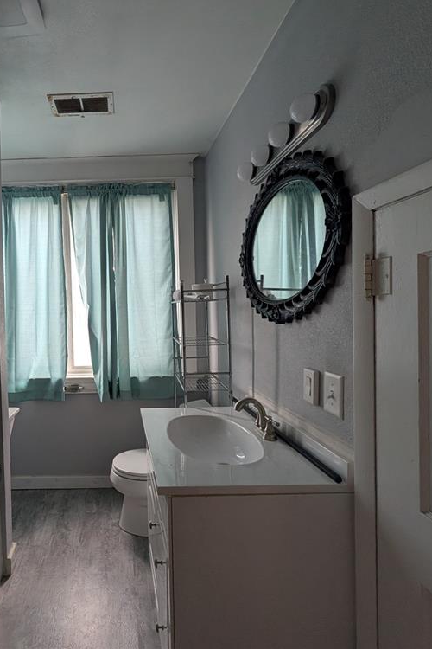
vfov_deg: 93.3
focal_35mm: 17
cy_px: 318
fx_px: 306
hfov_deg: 66.3
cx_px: 111
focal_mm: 2.02
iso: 181
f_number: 1.7
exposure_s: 1/120
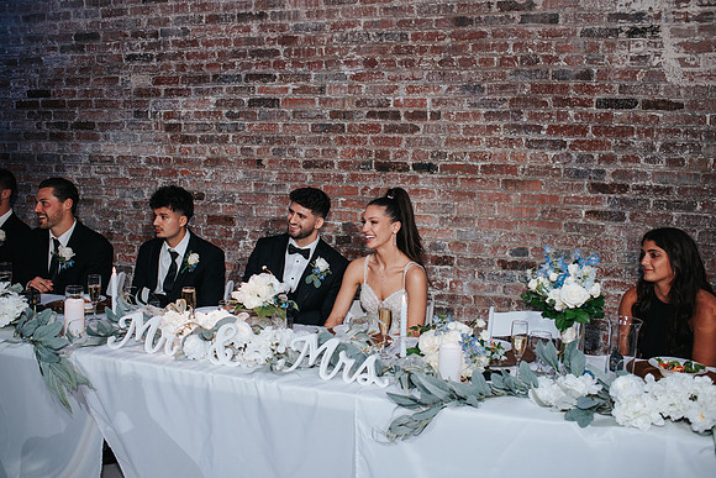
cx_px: 358
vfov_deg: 37.9
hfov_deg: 54.4
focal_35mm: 35
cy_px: 239
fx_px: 696
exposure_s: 1/200
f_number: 2.8
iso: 450
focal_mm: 35
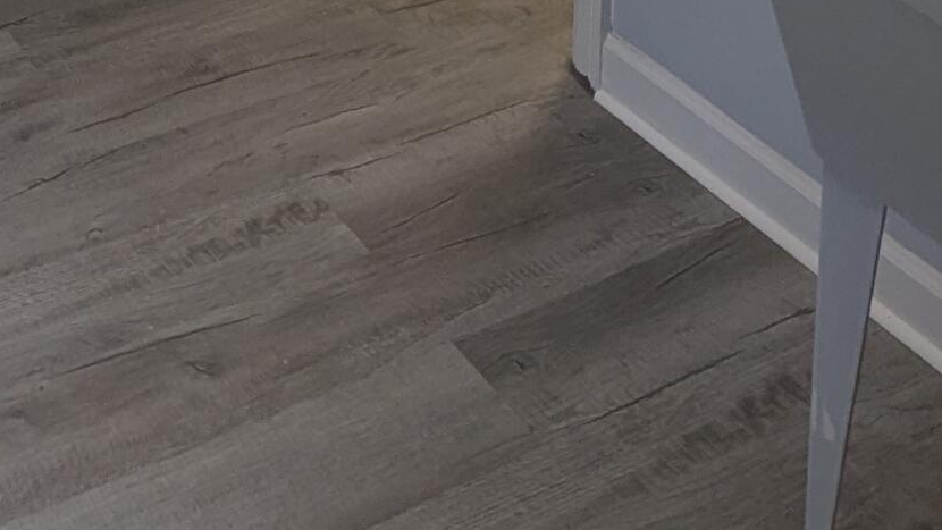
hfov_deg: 31.8
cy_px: -696
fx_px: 1574
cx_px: 108
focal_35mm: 63
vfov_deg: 14.1
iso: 69
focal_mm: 2.35
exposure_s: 1/60
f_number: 2.2
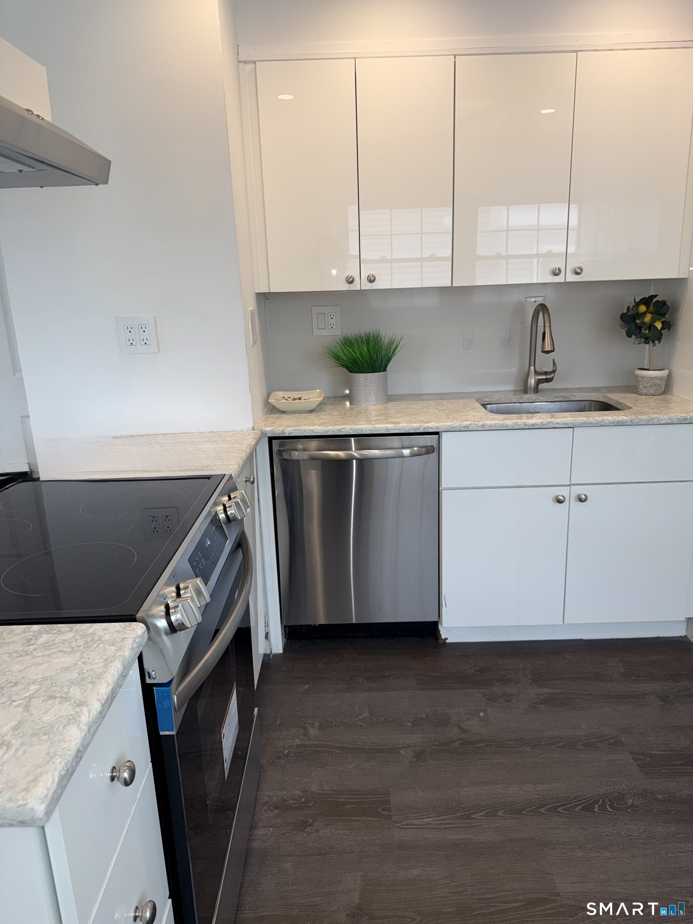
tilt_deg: -14.9
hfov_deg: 56.8
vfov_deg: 71.6
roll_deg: +1.7
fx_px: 641
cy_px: 462
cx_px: 346
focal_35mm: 24
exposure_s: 1/256
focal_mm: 6.76
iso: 50
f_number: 1.78
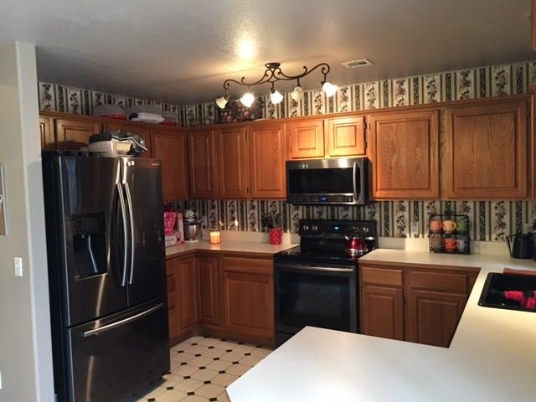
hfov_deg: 61.7
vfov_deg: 48.2
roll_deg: +1.0
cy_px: 201
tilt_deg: -1.5
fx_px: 449
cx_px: 268
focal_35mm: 29
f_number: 2.2
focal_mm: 4.15
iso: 100
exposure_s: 1/8
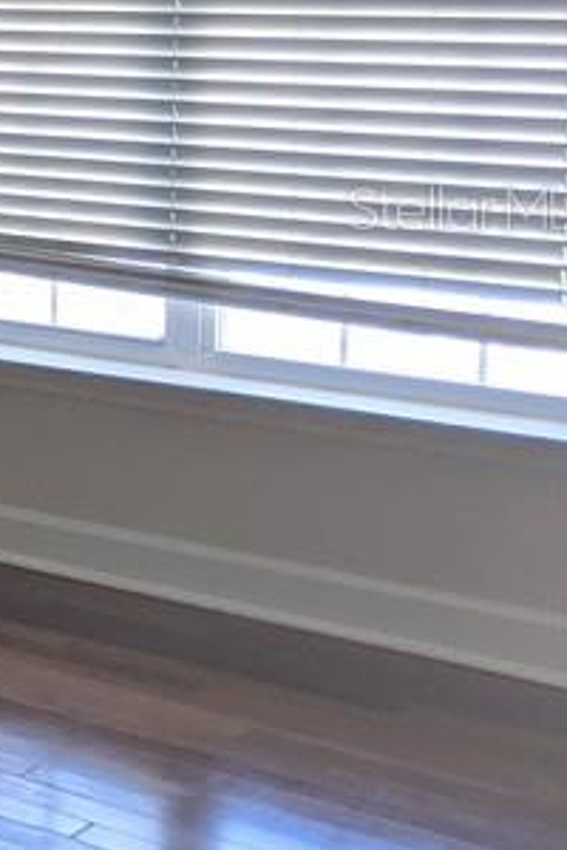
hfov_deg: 12.9
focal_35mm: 96
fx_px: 2268
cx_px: -473
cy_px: 207
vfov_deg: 21.1
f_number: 1.8
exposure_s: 1/120
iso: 226
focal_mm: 4.44
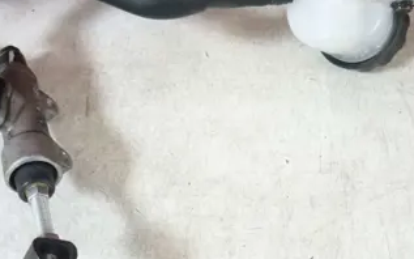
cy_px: 109
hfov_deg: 38.2
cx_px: 199
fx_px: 598
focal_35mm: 53
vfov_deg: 24.4
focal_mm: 5.5
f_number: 2.8
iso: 400
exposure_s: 1/8
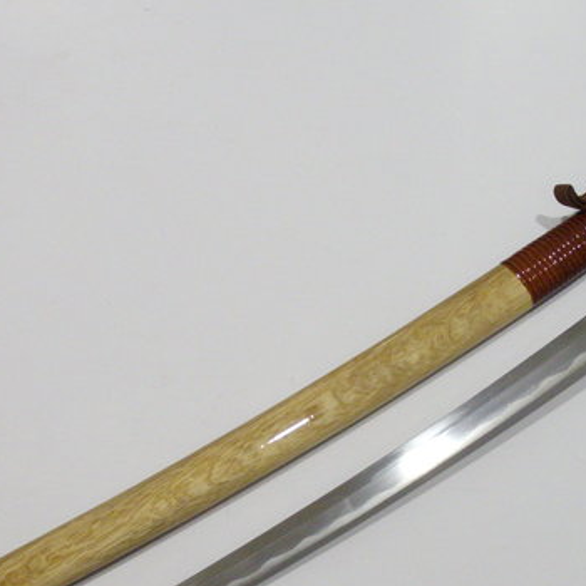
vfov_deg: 17.5
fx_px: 1896
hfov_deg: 17.5
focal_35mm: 99
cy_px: 373
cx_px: 405
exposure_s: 1/80
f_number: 3.4
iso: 320
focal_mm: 9.2
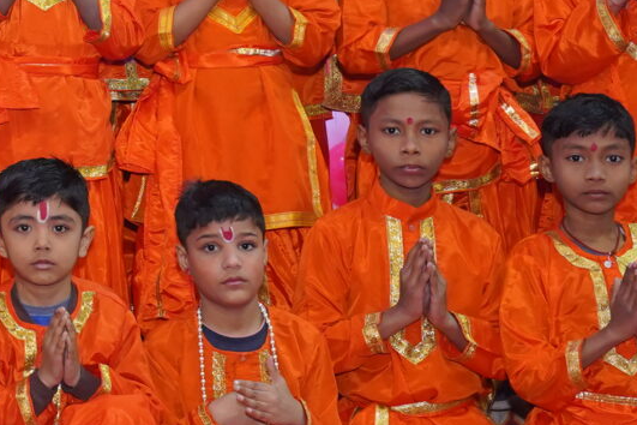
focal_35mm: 135
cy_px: -266
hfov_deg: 14.1
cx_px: -339
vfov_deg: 9.8
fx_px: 2389
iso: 1600
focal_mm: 28
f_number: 4.5
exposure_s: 1/200
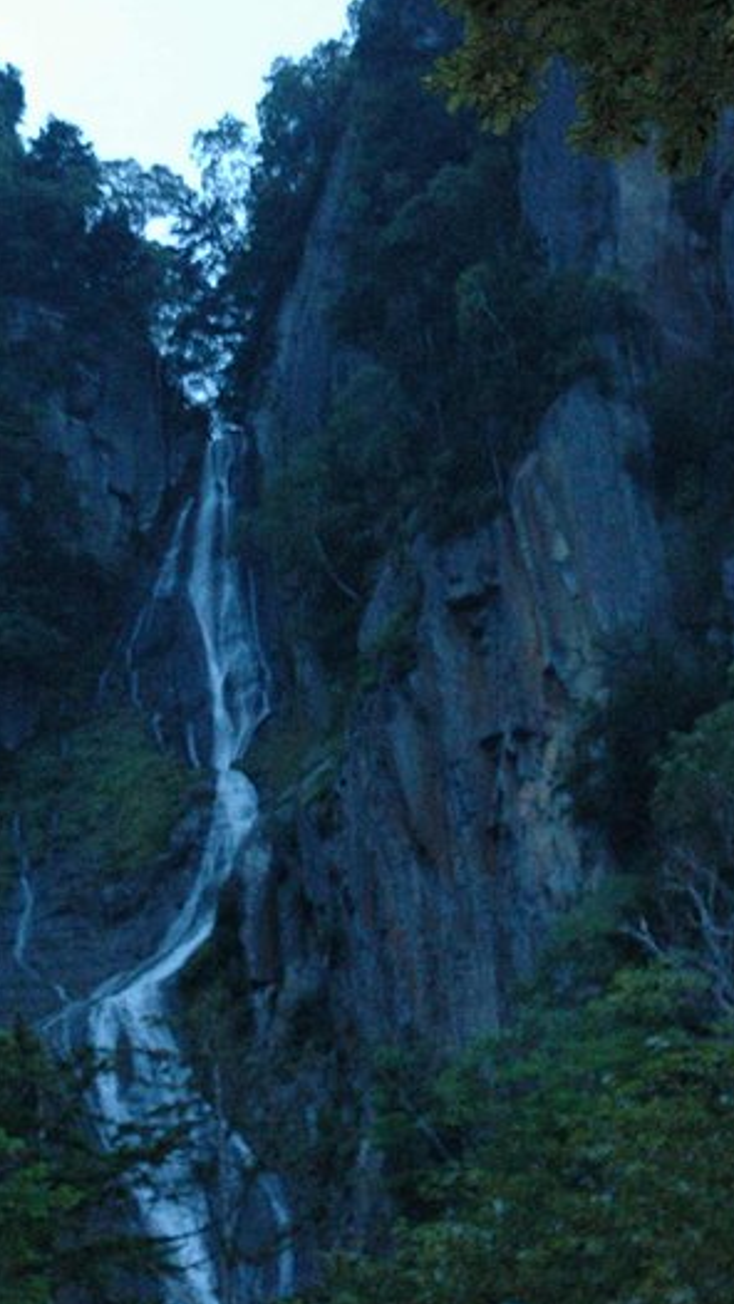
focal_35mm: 104
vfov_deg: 20.5
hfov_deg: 11.6
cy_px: 782
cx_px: 139
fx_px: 3597
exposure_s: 1
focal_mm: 34
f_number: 4.2
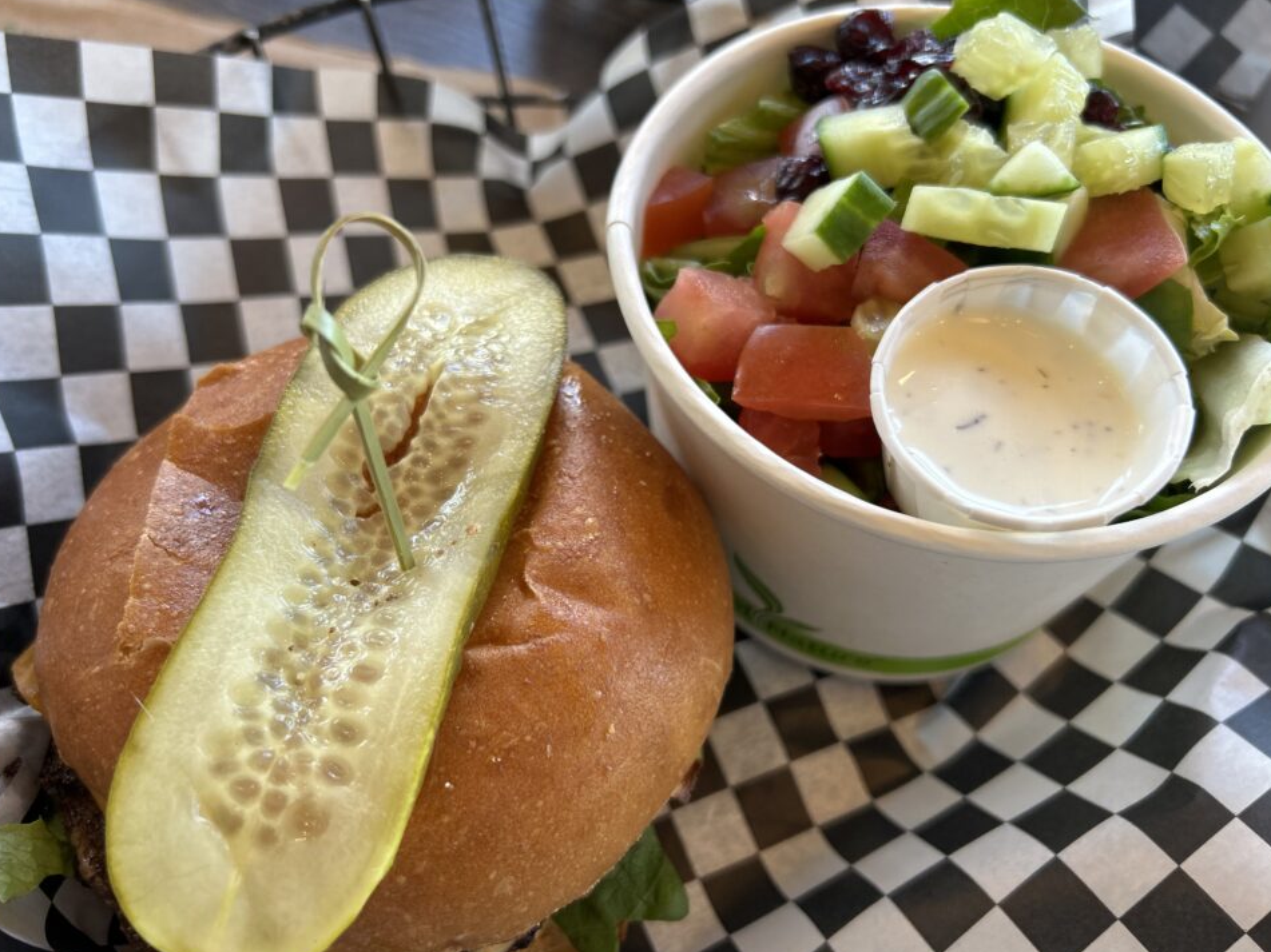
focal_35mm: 28
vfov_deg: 49.7
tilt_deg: -58.3
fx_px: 1028
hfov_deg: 63.4
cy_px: 457
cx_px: 605
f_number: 1.5
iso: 100
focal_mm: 5.7
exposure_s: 1/120
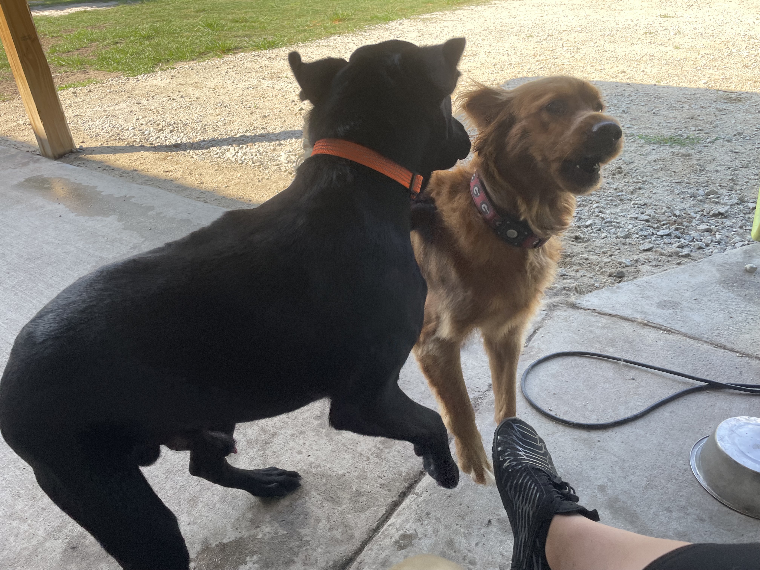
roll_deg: +8.0
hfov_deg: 67.3
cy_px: 285
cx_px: 380
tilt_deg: -29.6
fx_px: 571
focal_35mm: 26
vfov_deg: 53.1
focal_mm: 4.2
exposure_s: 1/355
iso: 32
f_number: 1.6
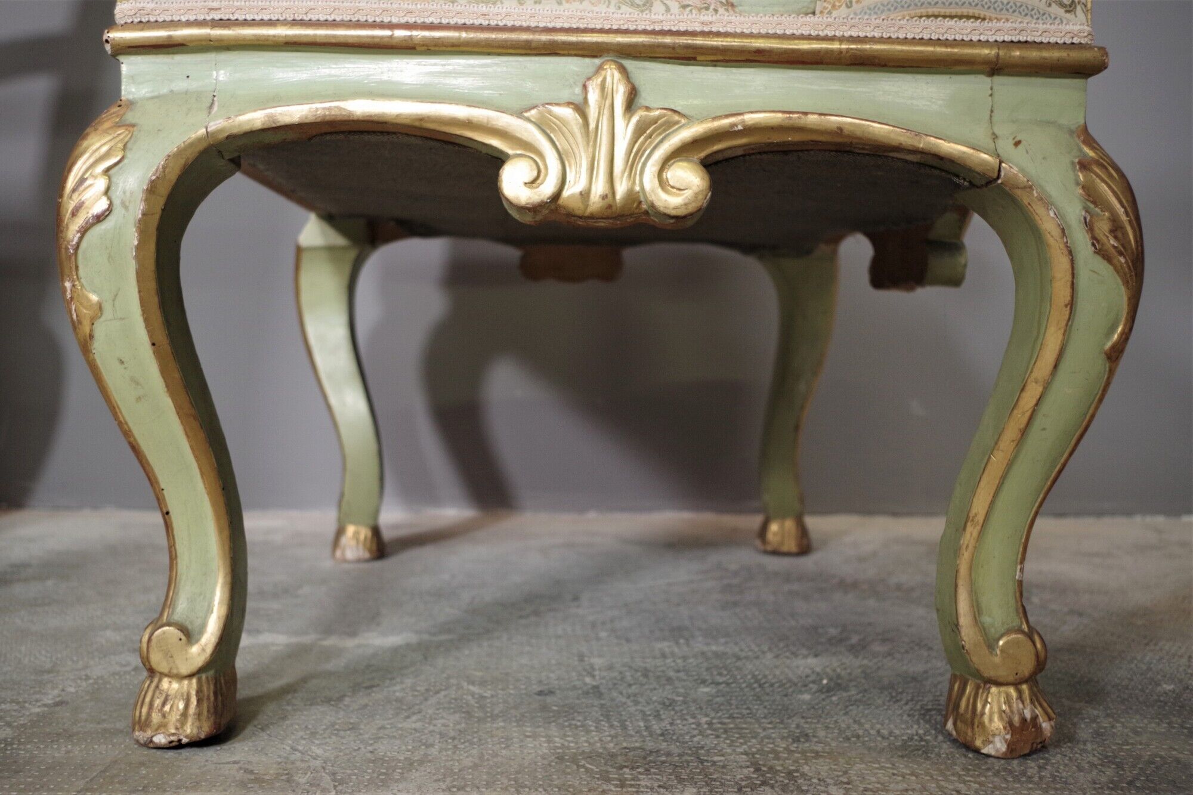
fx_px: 1127
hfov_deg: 55.8
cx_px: 596
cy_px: 398
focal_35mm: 34
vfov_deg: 38.9
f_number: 4
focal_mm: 23.13
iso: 800
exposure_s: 1/60
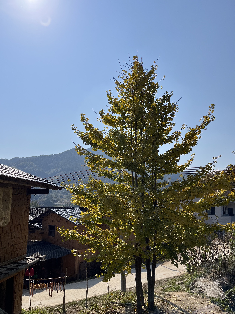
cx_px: 118
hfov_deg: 53.1
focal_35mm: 26
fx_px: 235
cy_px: 157
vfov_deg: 67.3
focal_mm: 5.1
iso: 50
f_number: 1.6
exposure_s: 1/10870
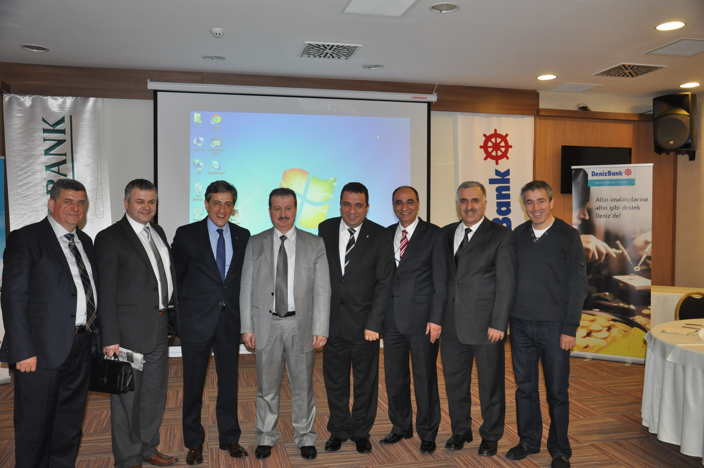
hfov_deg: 59.6
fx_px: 615
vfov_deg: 41.6
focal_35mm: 32
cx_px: 352
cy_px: 234
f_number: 3.8
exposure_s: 1/60
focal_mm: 21
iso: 800
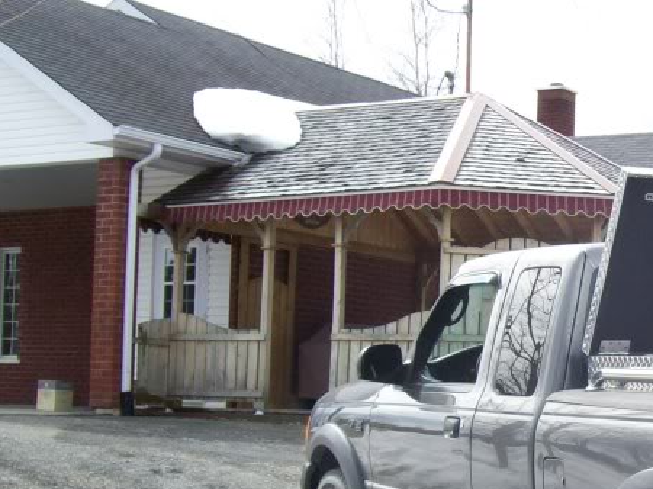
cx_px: 717
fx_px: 1546
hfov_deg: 22.5
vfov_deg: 17.8
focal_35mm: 82
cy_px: 391
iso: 80
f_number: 4.8
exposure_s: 1/310
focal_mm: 6
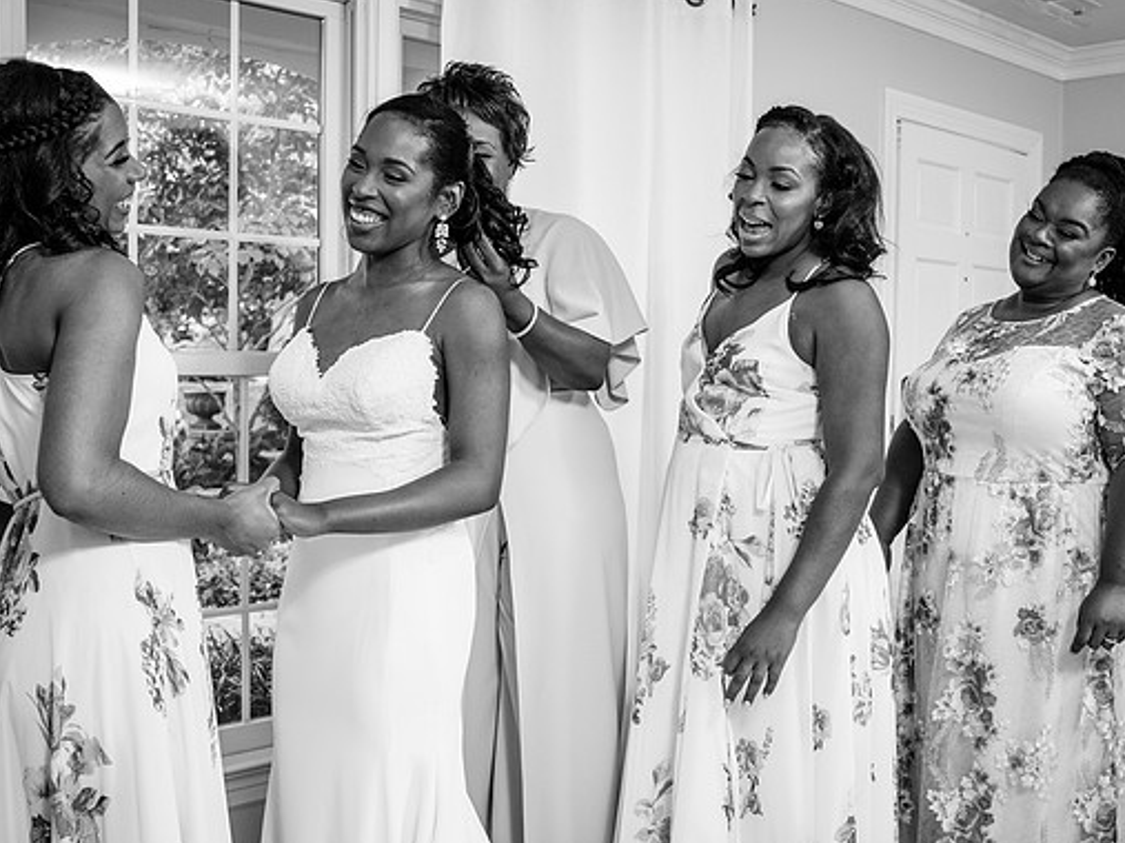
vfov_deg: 34.3
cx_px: 599
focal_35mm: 42
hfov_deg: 44.8
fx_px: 1365
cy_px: 453
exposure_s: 1/200
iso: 1600
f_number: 5.6
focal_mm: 35
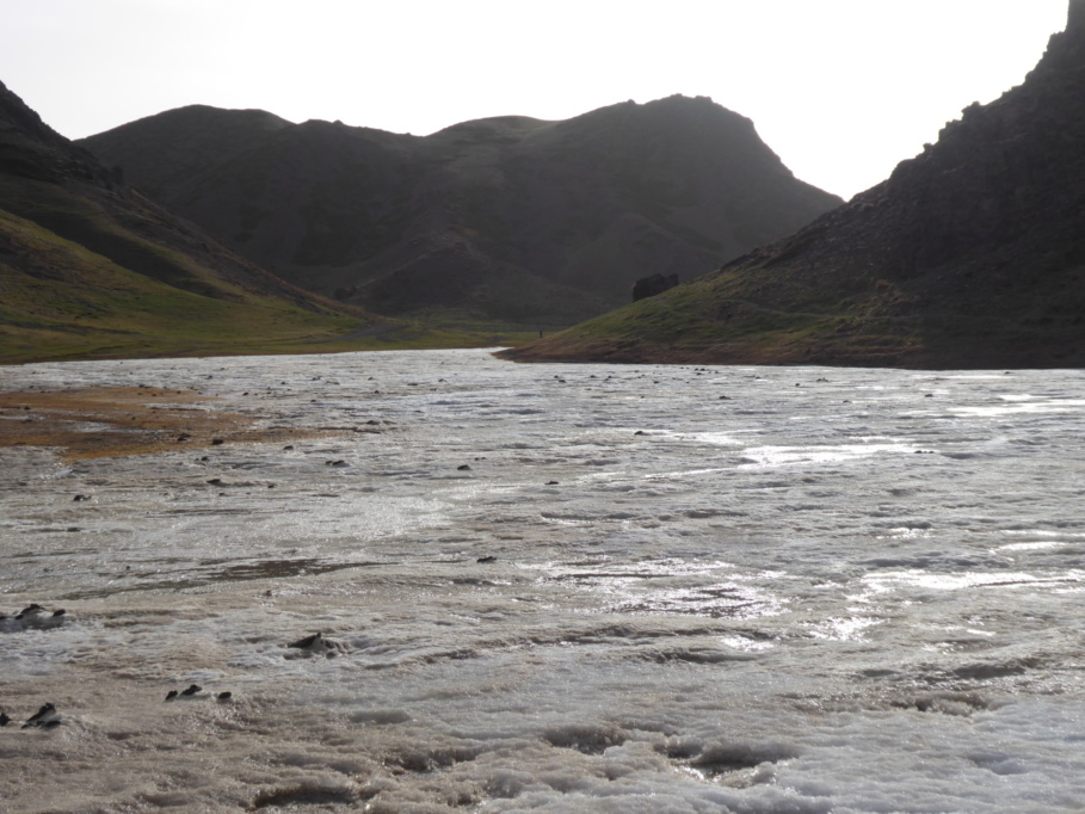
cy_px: 407
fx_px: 1912
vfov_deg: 24.0
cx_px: 542
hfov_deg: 31.7
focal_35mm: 61
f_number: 4.3
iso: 80
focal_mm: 10.9
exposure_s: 1/800
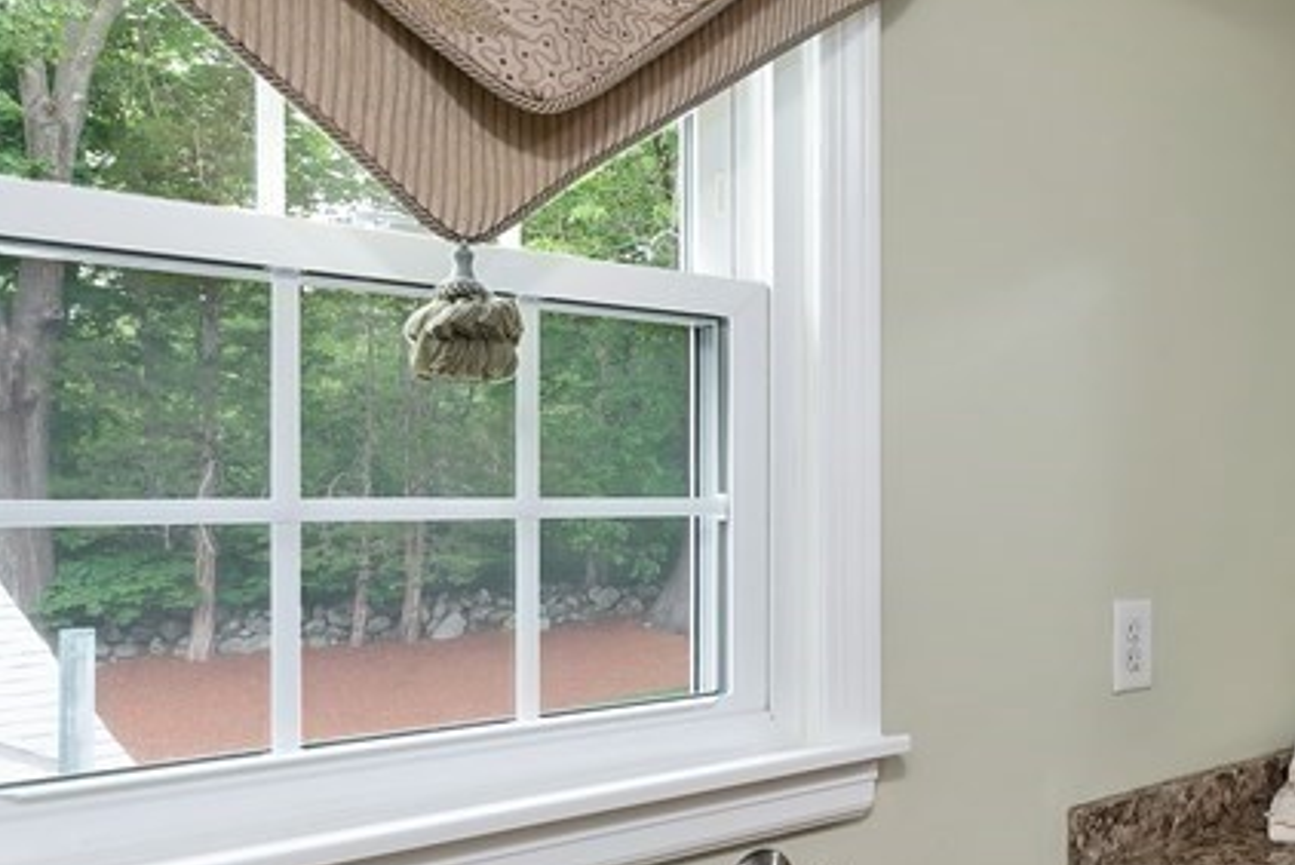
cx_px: 1175
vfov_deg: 38.7
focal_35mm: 34
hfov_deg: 49.4
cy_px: 531
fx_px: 1224
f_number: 11
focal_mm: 14
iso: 320
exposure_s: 1/8
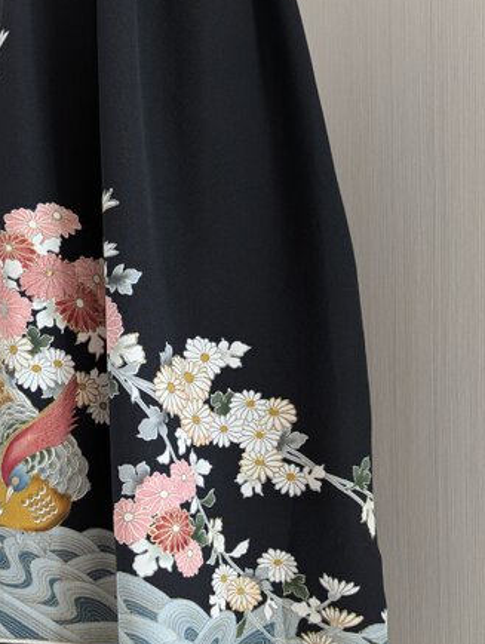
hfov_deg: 29.9
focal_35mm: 47
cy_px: 430
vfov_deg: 39.9
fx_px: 875
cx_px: 70
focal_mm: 6.81
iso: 114
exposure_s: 1/23.3
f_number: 1.85
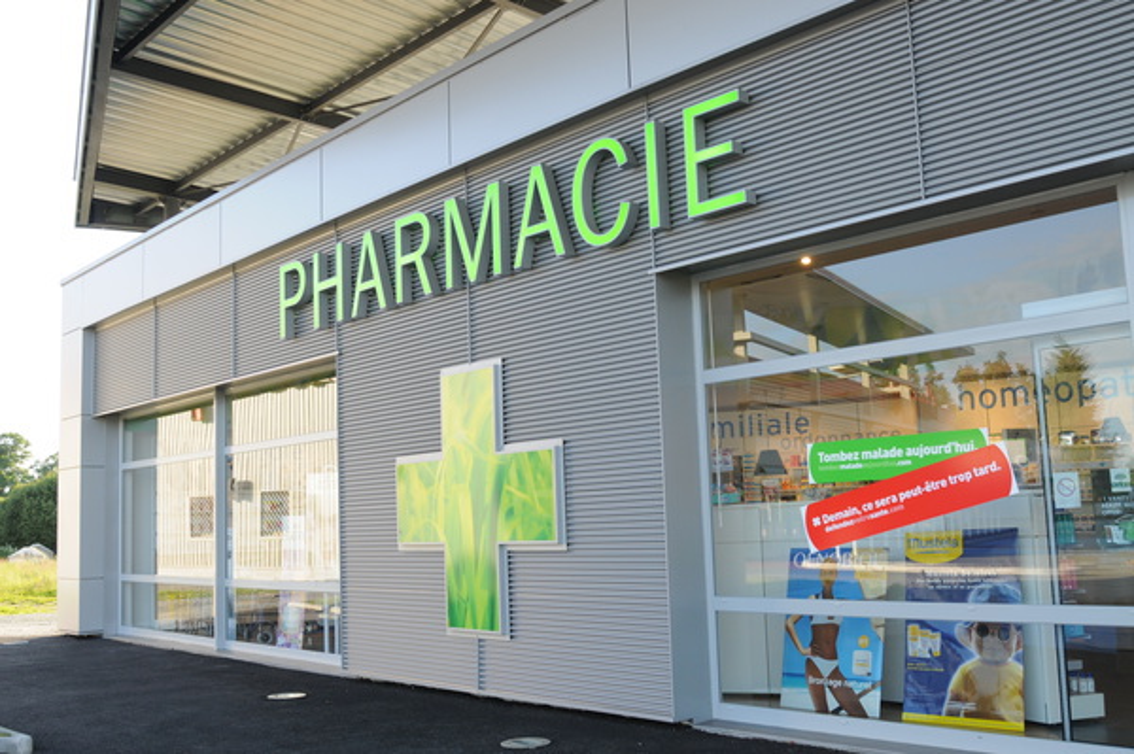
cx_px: 567
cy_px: 377
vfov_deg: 36.8
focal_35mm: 36
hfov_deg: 53.2
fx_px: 1133
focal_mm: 24
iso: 400
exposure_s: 1/160
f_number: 7.1
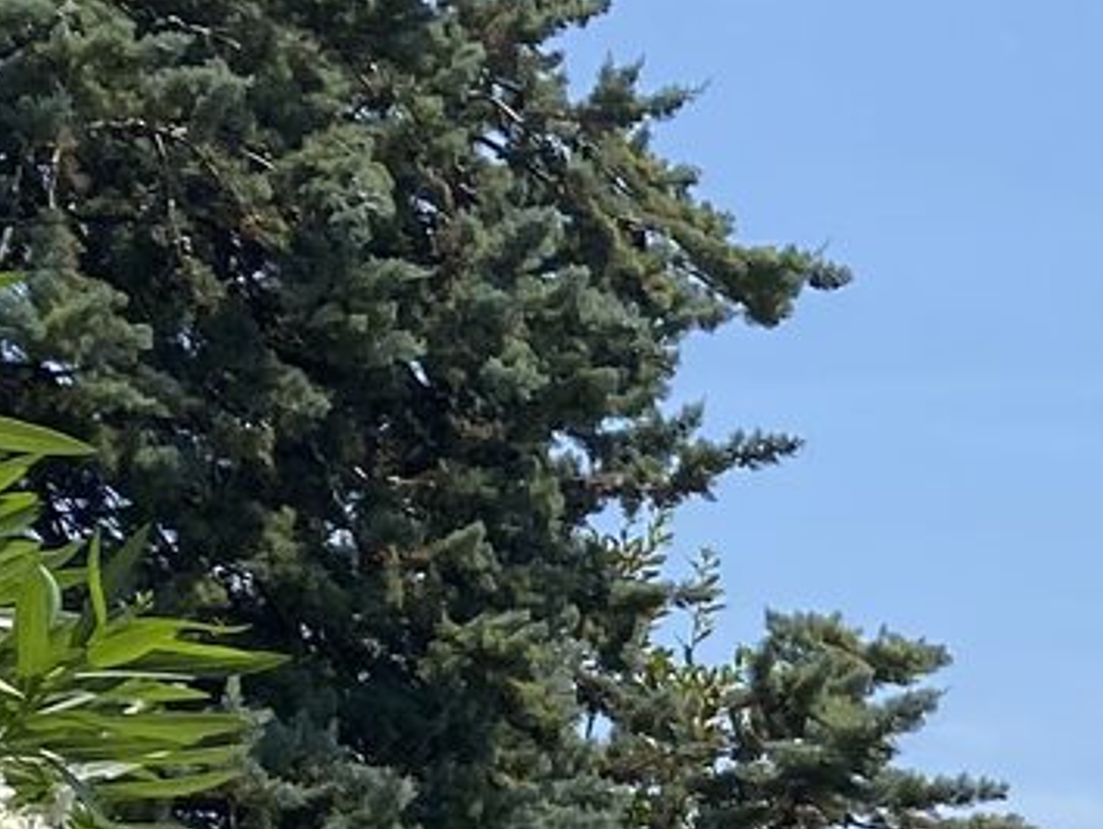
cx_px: 2969
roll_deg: -0.5
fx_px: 4496
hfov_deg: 10.9
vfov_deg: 10.0
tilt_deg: +3.1
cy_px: 1437
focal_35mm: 141
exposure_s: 1/3984
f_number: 1.8
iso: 32
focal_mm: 4.25
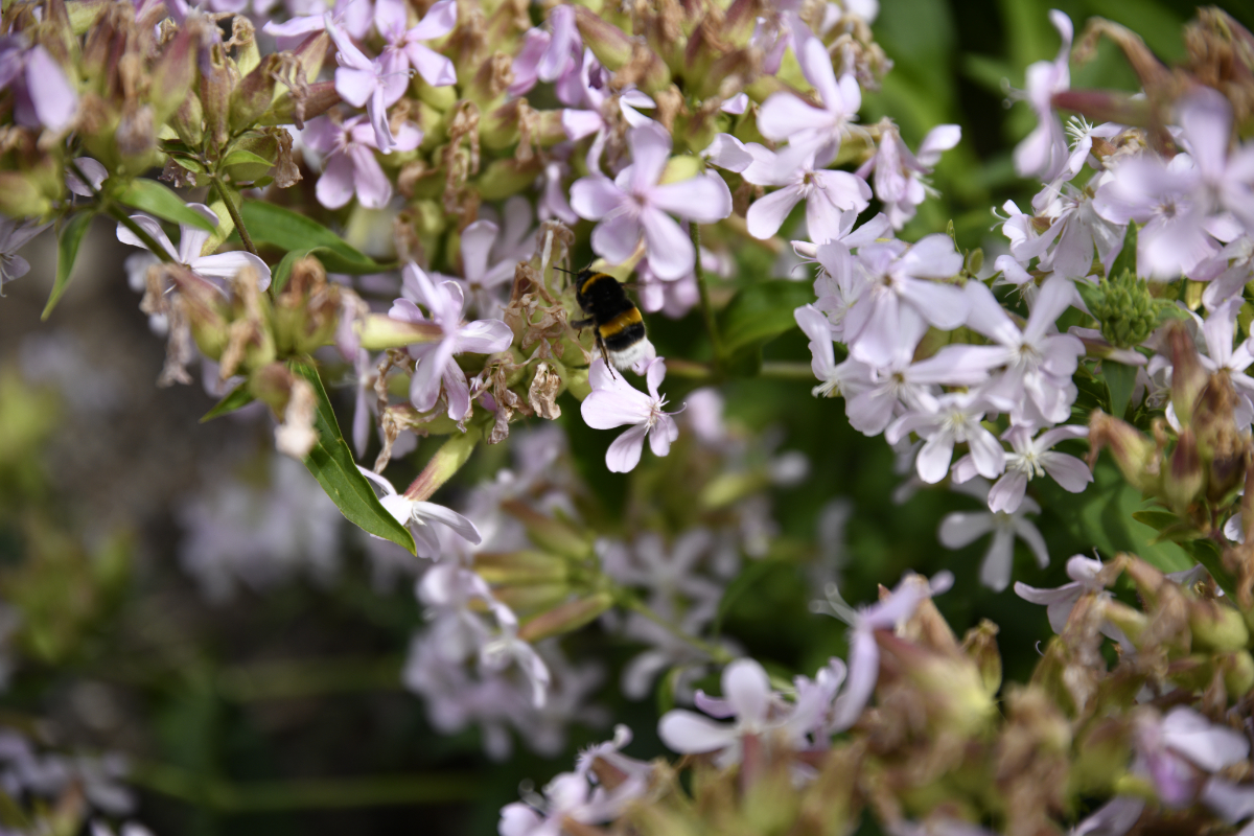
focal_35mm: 105
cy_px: 418
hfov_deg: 19.5
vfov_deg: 13.0
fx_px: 3657
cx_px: 627
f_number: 4
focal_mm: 105
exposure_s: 1/1600
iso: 200
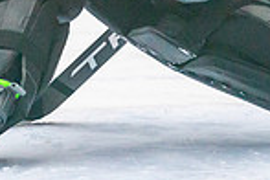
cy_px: -129
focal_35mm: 769
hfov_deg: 2.7
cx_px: 48
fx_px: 5767
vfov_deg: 1.8
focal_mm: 181
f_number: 2.8
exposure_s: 1/1250
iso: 3200
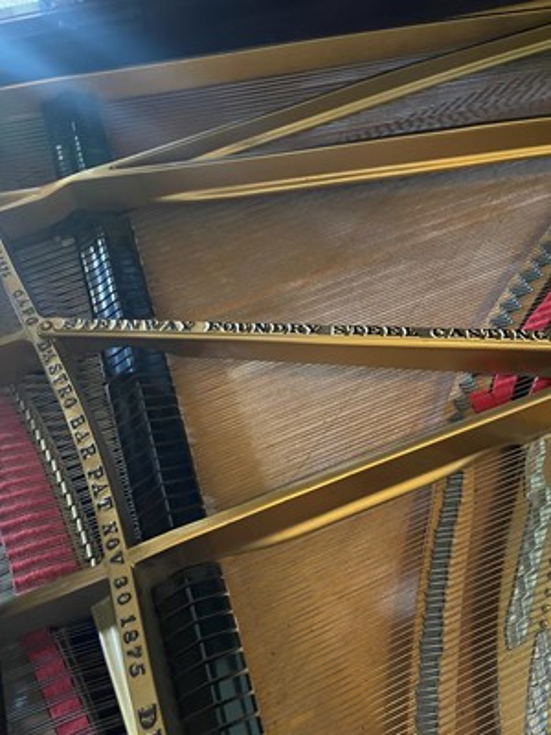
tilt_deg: -51.5
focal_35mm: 26
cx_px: 276
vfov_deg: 67.3
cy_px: 368
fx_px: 552
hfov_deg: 53.1
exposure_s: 1/25
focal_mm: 5.1
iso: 800
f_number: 1.6
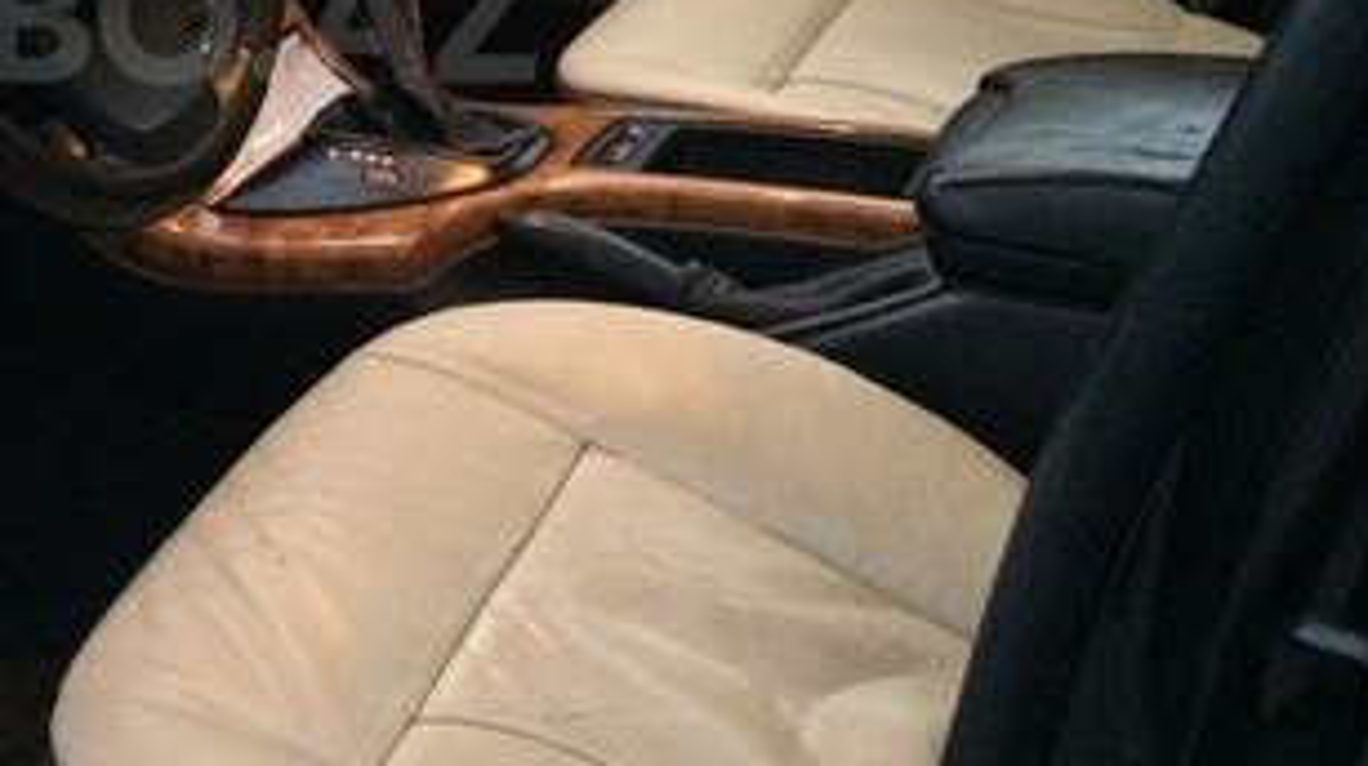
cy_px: 16
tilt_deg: -19.8
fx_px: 2464
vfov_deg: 17.3
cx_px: 80
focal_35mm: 68
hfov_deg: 29.5
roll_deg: +1.0
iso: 400
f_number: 2.2
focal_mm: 4.15
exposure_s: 1/17
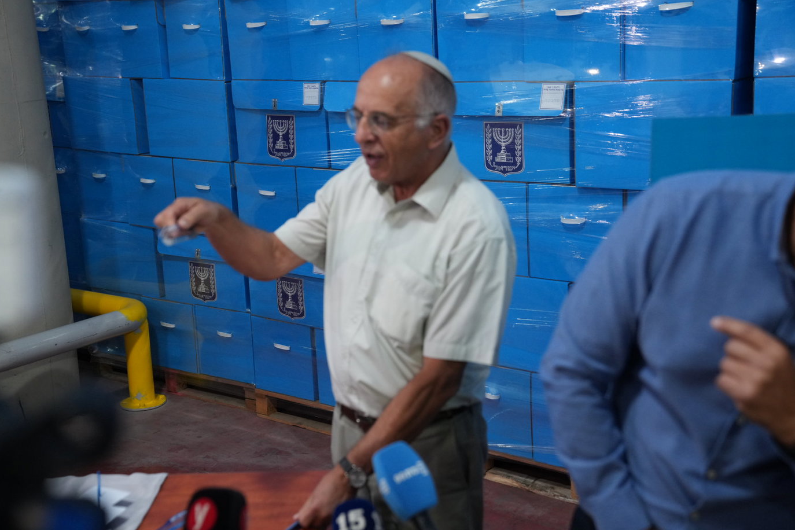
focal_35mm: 51
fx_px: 1126
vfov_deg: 26.5
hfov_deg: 38.9
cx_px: 391
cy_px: 264
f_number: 3.2
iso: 2500
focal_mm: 50
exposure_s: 1/160
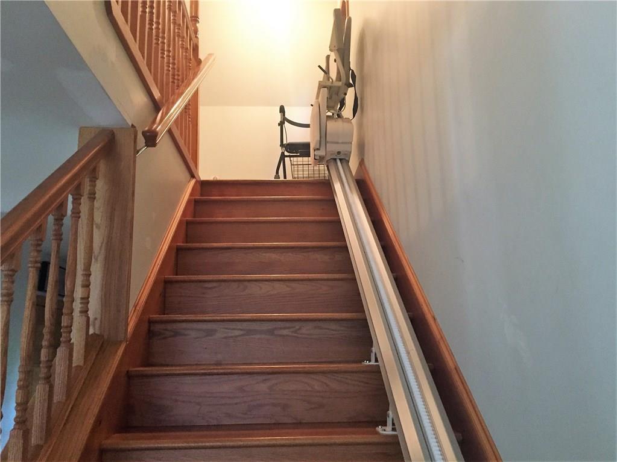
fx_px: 517
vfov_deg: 48.2
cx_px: 308
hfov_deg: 61.7
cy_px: 231
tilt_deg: +13.3
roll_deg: -0.6
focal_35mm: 29
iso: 250
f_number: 2.2
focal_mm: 4.15
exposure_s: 1/20
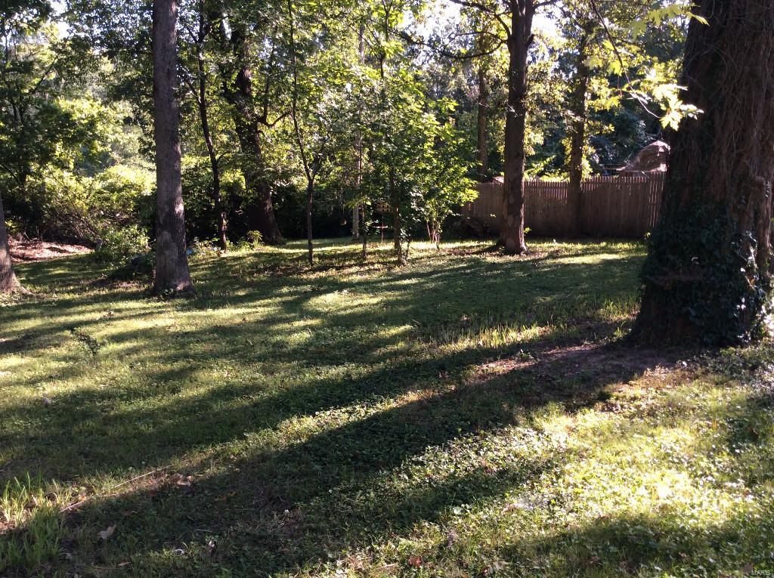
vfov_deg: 44.1
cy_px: 289
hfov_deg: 56.9
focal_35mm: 32
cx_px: 387
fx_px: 715
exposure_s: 1/131
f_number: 2.4
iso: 32
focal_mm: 3.3
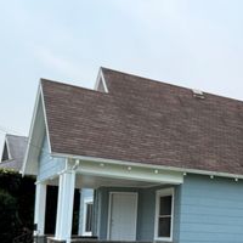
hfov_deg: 31.2
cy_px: 208
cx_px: 202
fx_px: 421
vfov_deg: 31.0
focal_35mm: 53
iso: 100
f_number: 1.78
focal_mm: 6.76
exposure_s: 1/2232
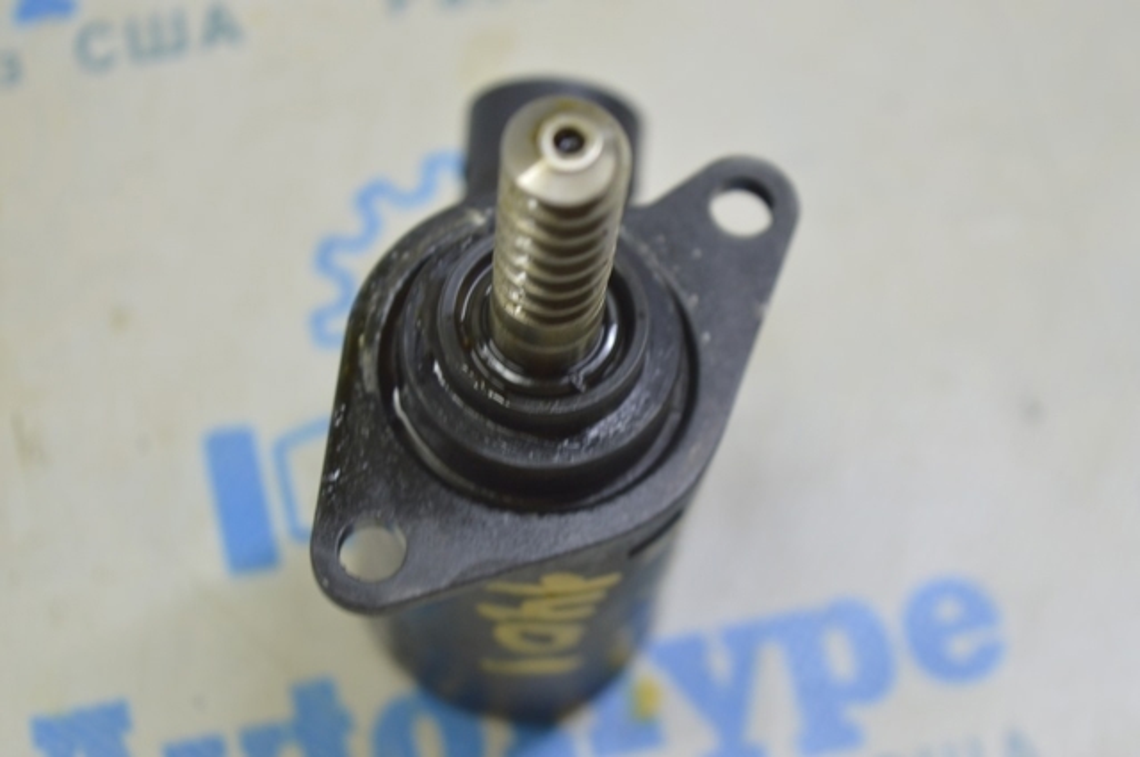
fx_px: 2609
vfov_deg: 16.5
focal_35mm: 82
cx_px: 570
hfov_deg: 24.6
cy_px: 378
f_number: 5.6
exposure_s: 1/25
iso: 400
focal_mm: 55
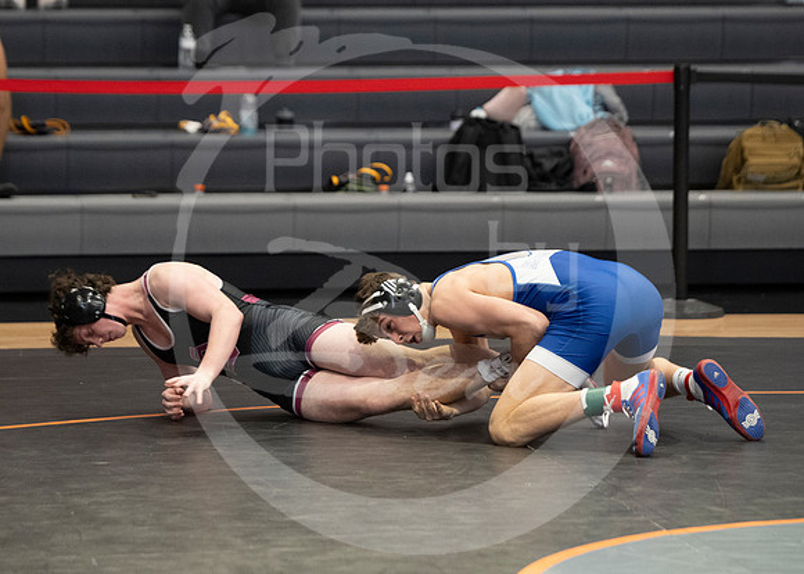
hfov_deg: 10.0
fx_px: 4573
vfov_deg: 7.2
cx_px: 384
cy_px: 171
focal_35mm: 200
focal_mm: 125
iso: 3200
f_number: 2.8
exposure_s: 1/1000
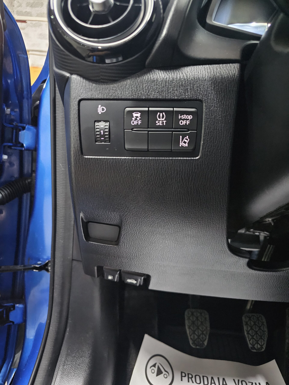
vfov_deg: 73.9
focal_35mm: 23
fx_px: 256
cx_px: 144
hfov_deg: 58.9
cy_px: 192
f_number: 1.7
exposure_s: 1/16.7
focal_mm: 6.3
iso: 2500
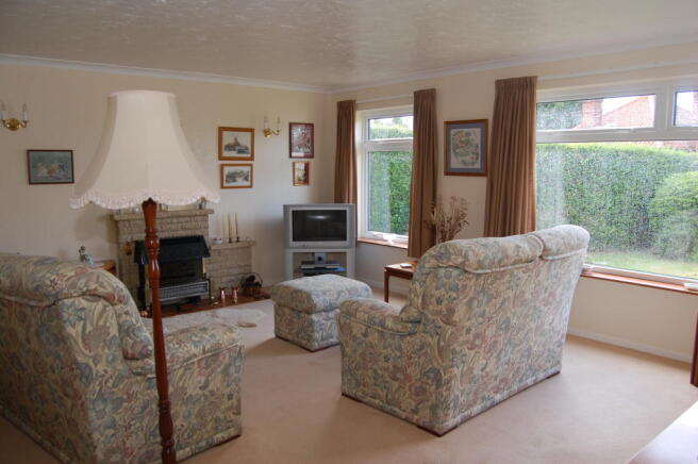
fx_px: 523
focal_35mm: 27
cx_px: 349
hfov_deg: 67.4
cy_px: 232
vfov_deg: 47.8
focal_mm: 18
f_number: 5
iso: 400
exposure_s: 1/100
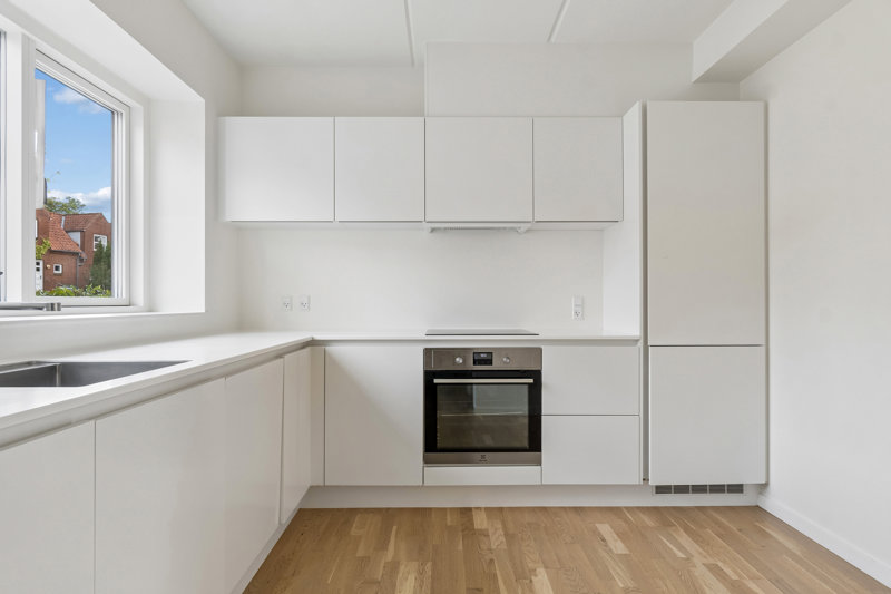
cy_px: 297
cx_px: 446
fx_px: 557
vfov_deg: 56.1
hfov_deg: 77.3
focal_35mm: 22
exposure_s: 1/25
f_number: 8
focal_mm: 15
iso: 200
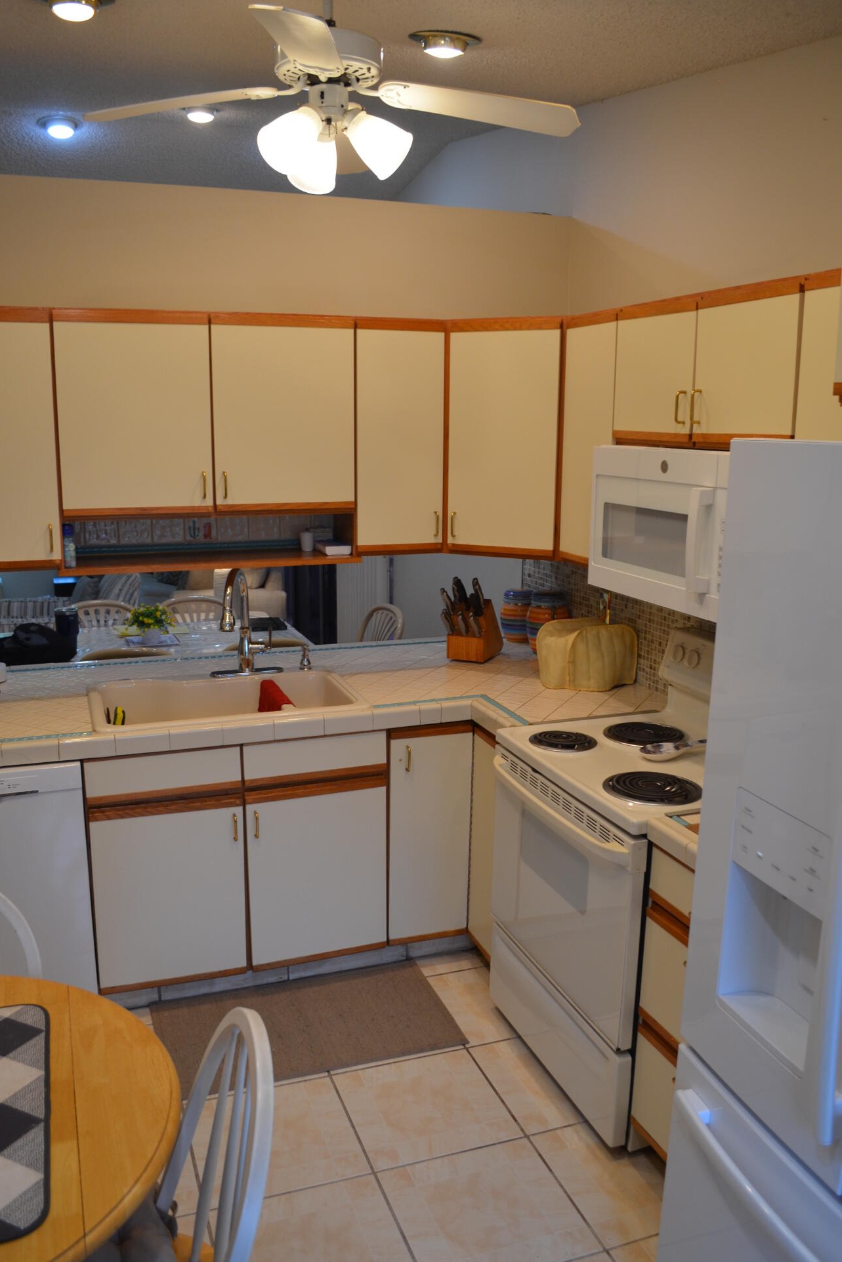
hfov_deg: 46.4
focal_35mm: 28
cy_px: 641
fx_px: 982
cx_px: 417
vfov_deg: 65.5
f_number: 4
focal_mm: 18
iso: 400
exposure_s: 1/60
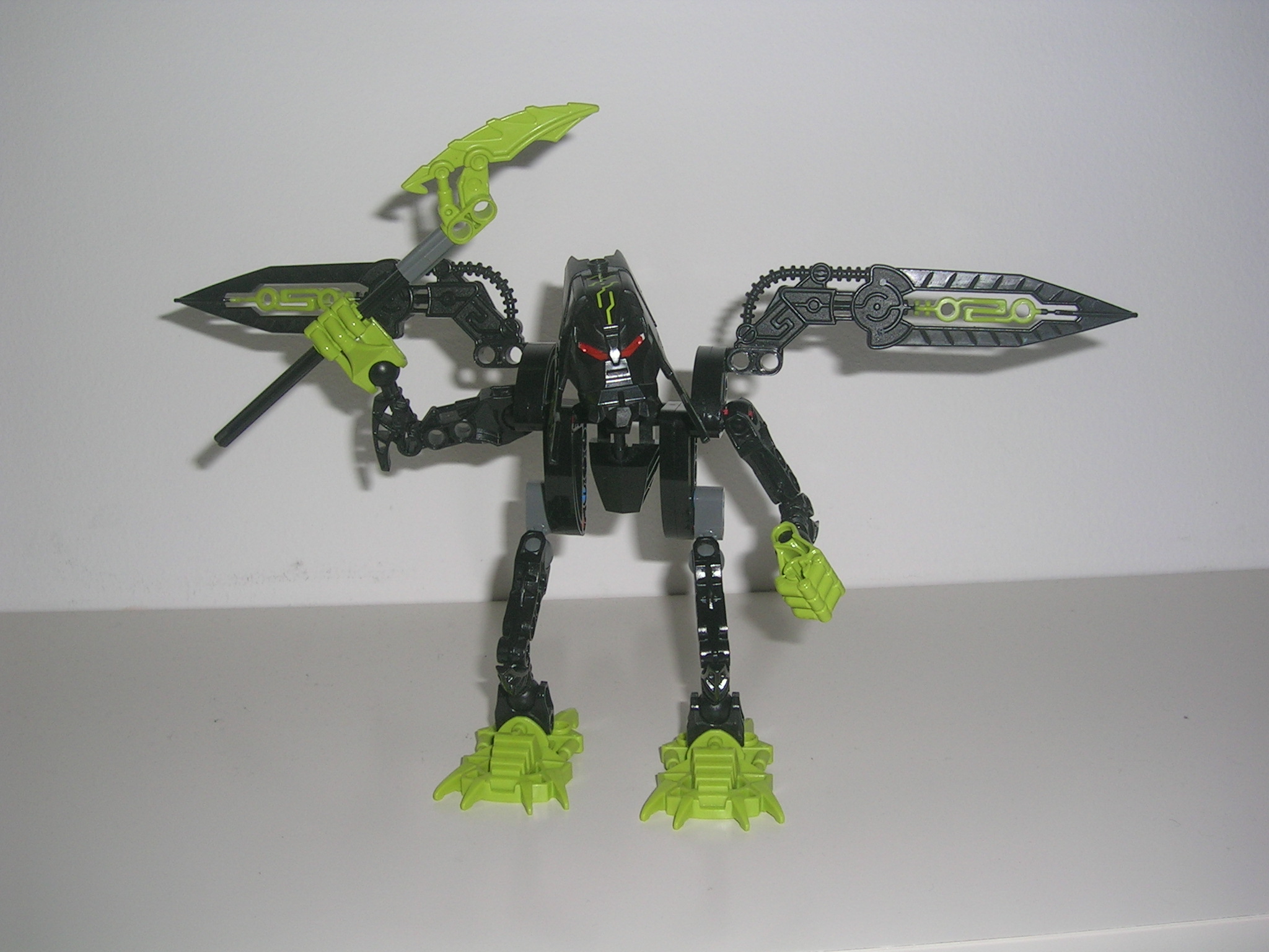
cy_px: 476
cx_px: 634
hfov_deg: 52.6
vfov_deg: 40.7
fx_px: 1283
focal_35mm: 35
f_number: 4.8
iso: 50
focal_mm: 5.4
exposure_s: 1/60.1
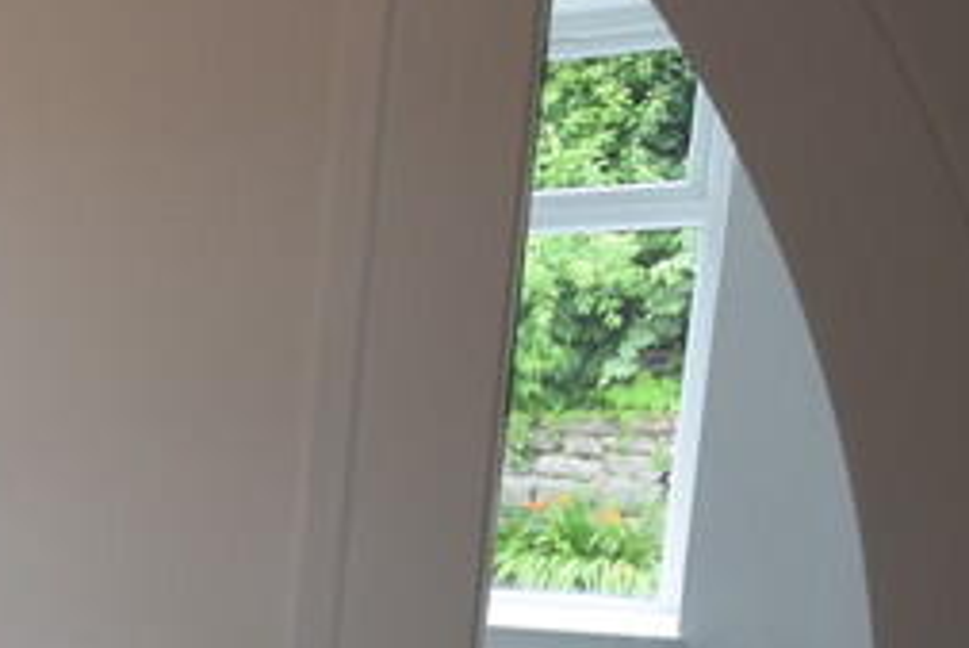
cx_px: -912
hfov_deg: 18.3
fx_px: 2128
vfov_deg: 16.7
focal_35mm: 79
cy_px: 738
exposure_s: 1/60
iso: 560
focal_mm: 13
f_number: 4.5
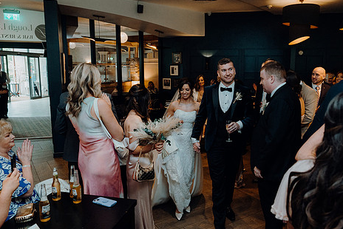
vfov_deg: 43.7
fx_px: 286
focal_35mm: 30
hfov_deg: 61.7
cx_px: 190
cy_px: 112
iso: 2500
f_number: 3.5
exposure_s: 1/160
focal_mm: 24
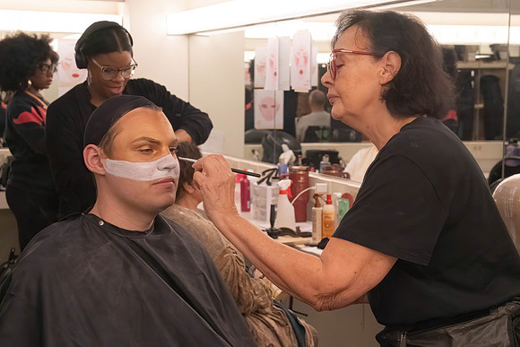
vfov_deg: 19.5
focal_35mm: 70
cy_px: 174
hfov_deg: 28.8
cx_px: 260
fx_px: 1011
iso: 16000
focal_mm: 70
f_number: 11
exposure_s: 1/500
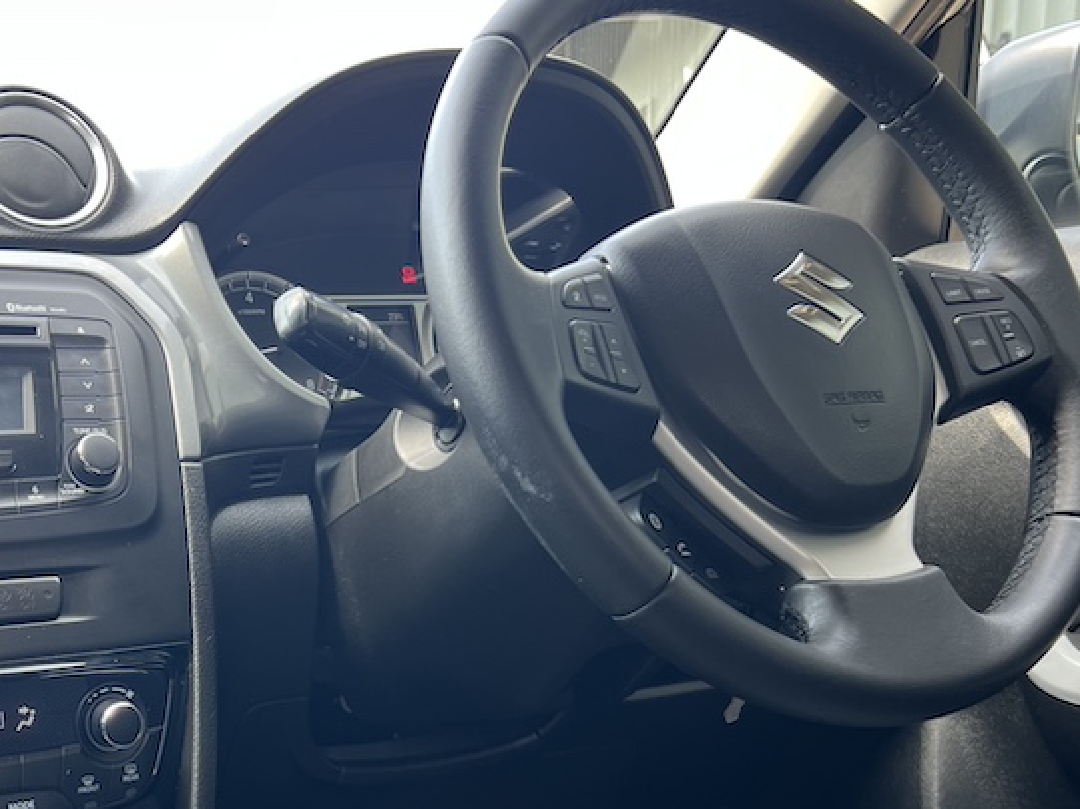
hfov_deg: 38.4
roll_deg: +1.0
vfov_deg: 29.7
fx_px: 1497
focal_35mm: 48
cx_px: 245
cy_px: 628
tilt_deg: -12.2
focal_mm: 5.7
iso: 80
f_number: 1.5
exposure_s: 1/121
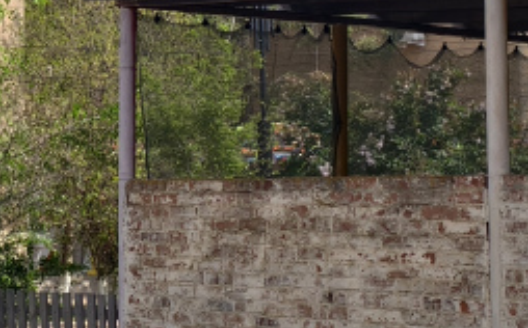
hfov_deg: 15.7
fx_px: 1796
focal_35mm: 125
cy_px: 36
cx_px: -197
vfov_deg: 10.4
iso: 72
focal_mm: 6.54
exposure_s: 1/3215
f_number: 1.57
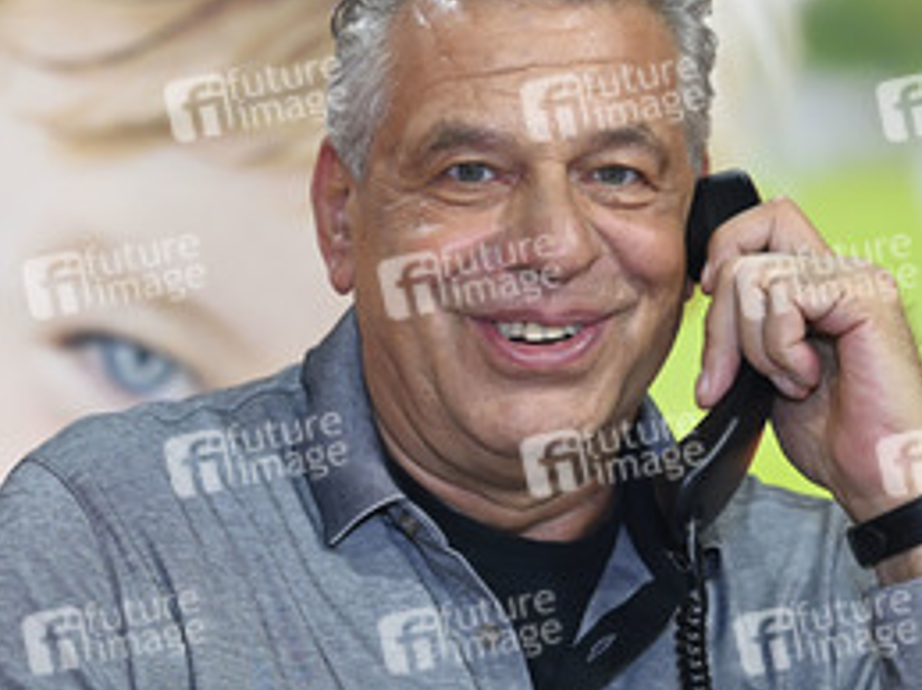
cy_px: 366
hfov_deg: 20.2
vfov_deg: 15.2
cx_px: 518
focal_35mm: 97
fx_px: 2582
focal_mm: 58
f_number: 4
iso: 1000
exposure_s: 1/200
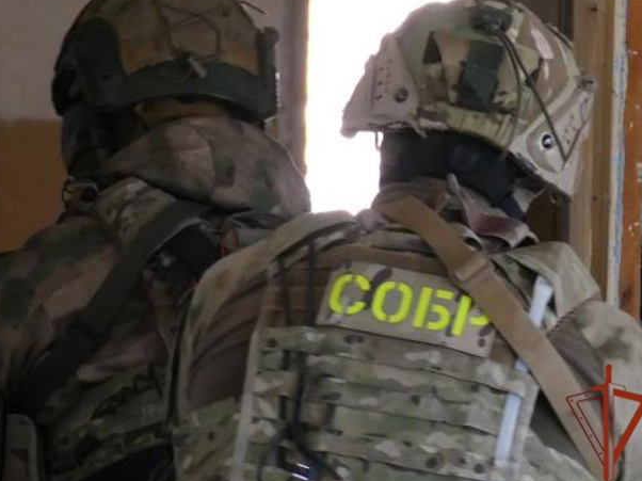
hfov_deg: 13.1
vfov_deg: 9.8
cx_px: 274
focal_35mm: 151
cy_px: 223
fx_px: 2799
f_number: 3.9
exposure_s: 1/80
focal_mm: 45.89
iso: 1600
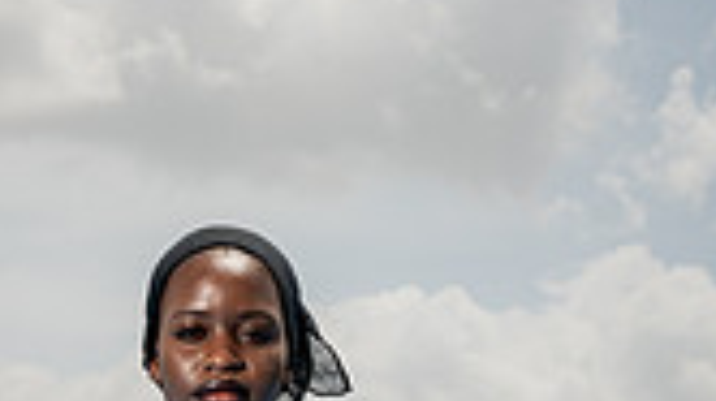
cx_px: 160
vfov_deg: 7.2
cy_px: 905
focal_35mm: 159
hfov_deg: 13.5
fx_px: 3016
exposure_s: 1/200
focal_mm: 56
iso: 100
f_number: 11
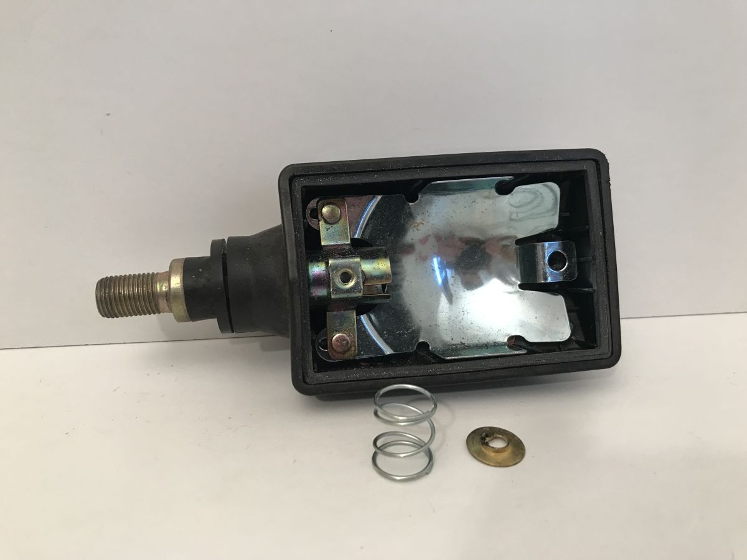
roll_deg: -0.9
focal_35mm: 28
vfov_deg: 49.7
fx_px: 604
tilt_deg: -23.7
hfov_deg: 63.4
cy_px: 280
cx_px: 374
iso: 40
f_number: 1.8
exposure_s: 1/20
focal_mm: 3.99
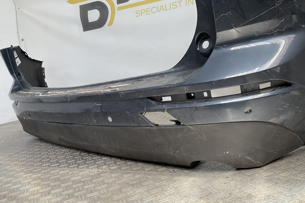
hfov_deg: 60.3
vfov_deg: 42.3
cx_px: 154
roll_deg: +7.0
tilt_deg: -10.2
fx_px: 263
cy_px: 113
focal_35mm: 31
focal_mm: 3
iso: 16
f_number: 1.8
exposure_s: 1/179
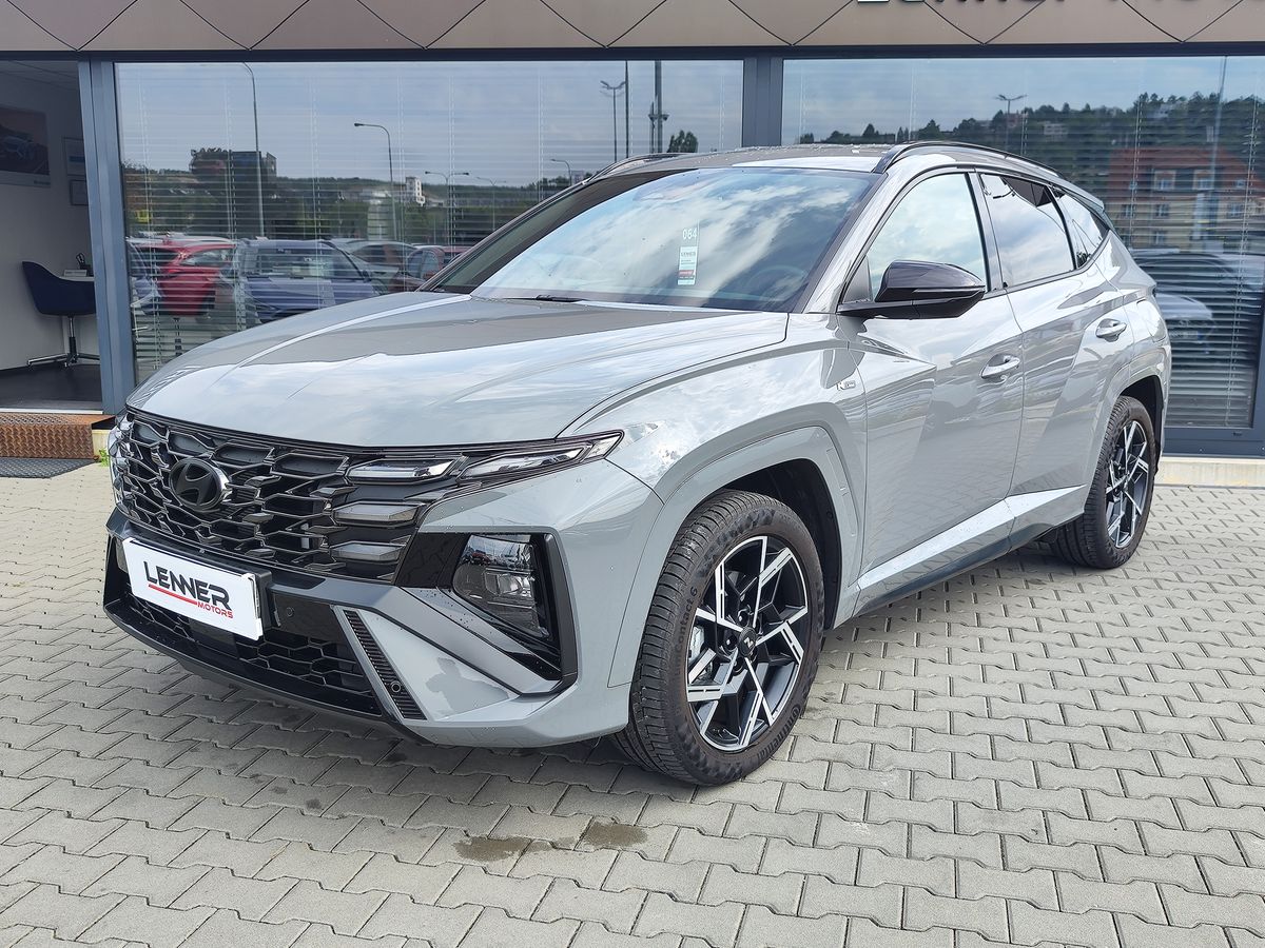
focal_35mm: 23
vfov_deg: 58.9
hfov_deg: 73.9
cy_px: 474
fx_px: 841
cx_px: 632
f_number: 1.69
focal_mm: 7.01
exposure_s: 1/227
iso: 50
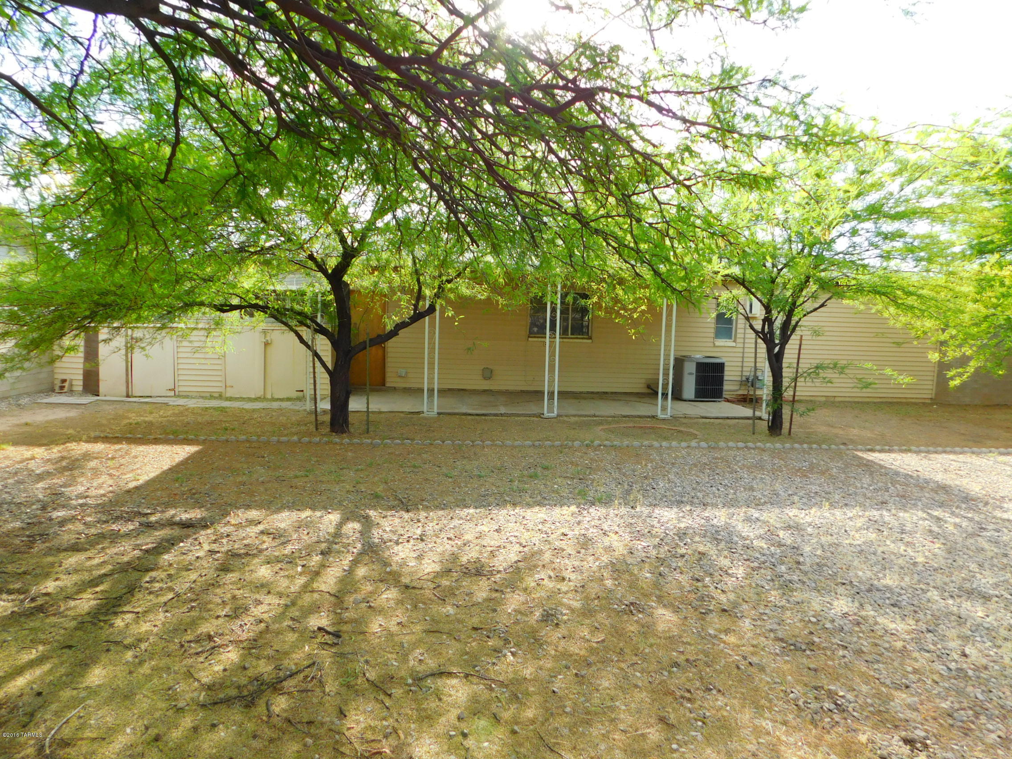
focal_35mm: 23
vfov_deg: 58.9
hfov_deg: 73.9
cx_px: 506
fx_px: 672
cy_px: 380
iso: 125
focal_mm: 4
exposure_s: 1/400
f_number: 3
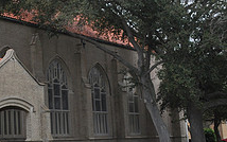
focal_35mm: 91
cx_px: -25
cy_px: 9
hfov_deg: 21.6
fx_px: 563
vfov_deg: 14.2
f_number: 6.3
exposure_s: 1/160
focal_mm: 22
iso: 200
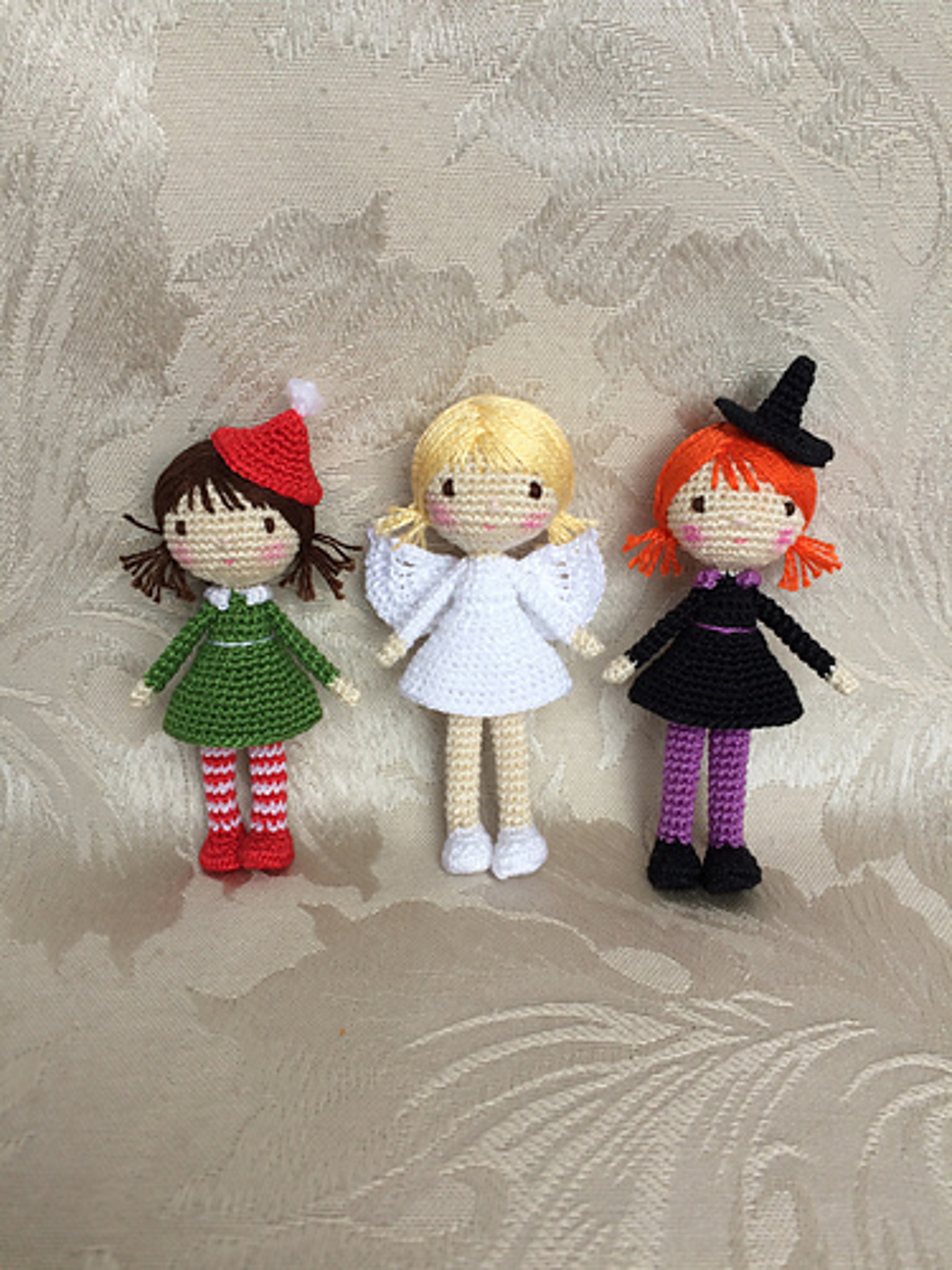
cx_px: 476
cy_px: 635
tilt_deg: -30.8
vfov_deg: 61.7
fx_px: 1063
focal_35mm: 29
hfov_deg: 48.2
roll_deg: +2.9
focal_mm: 4.15
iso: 32
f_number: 2.2
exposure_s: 1/120
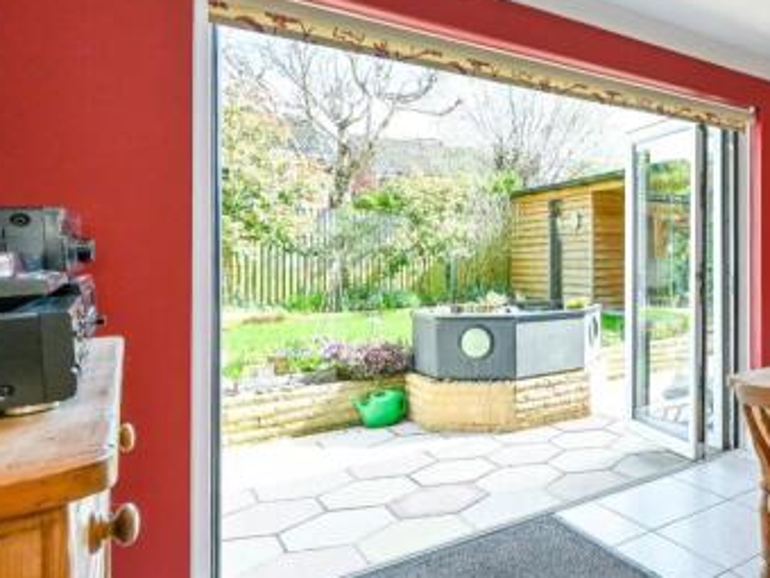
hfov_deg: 55.6
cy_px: 282
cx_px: 729
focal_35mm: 26
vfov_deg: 53.1
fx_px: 578
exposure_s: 1/80
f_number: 9
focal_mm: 14
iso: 320
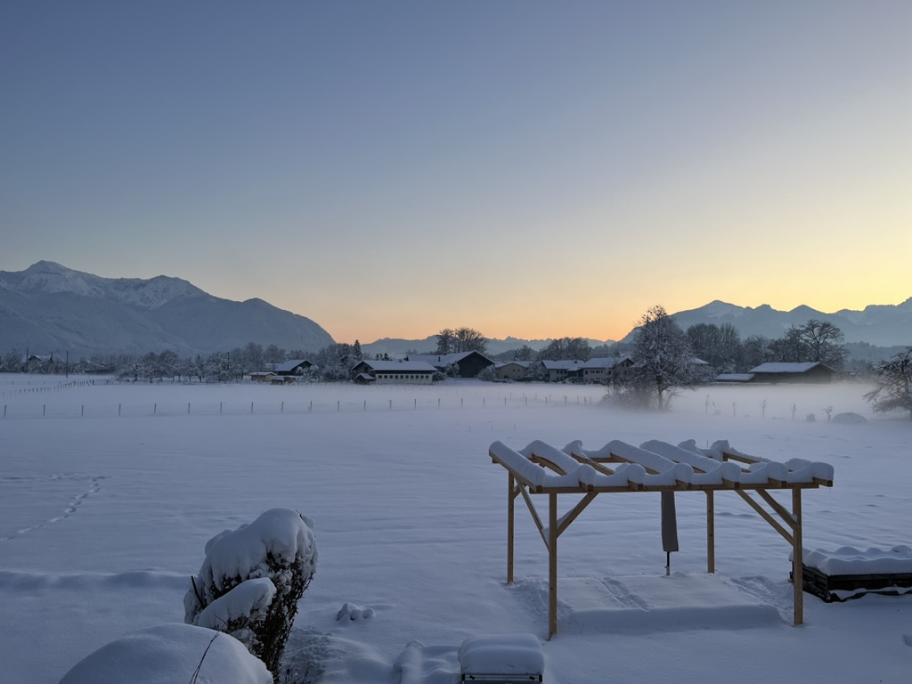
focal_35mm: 26
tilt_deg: +2.1
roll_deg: -0.8
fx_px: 685
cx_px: 456
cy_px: 342
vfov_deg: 53.1
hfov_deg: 67.3
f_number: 1.6
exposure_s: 1/122
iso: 32
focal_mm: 5.1
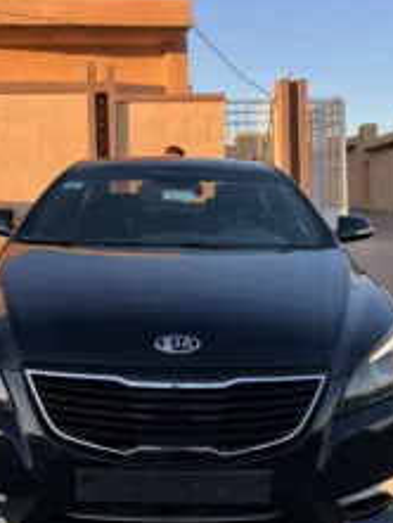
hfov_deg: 30.9
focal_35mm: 47
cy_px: 199
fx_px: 711
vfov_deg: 40.2
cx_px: 194
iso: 50
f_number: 1.5
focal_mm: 5.7
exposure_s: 1/654
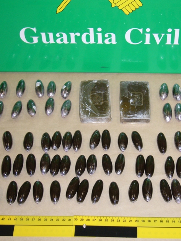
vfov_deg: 29.0
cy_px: 121
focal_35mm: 67
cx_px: 118
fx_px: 467
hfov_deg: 21.8
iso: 100
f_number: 3.3
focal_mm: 8.3
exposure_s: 1/30
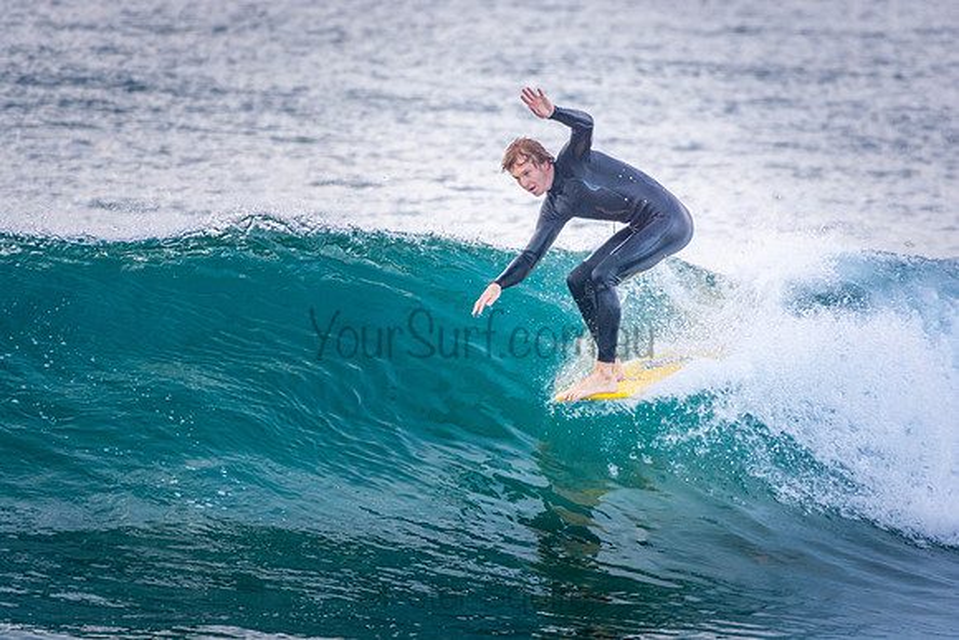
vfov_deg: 1.9
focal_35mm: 720
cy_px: 320
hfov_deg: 2.9
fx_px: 19184
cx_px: 480
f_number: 5.6
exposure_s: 1/400
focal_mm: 480
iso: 500
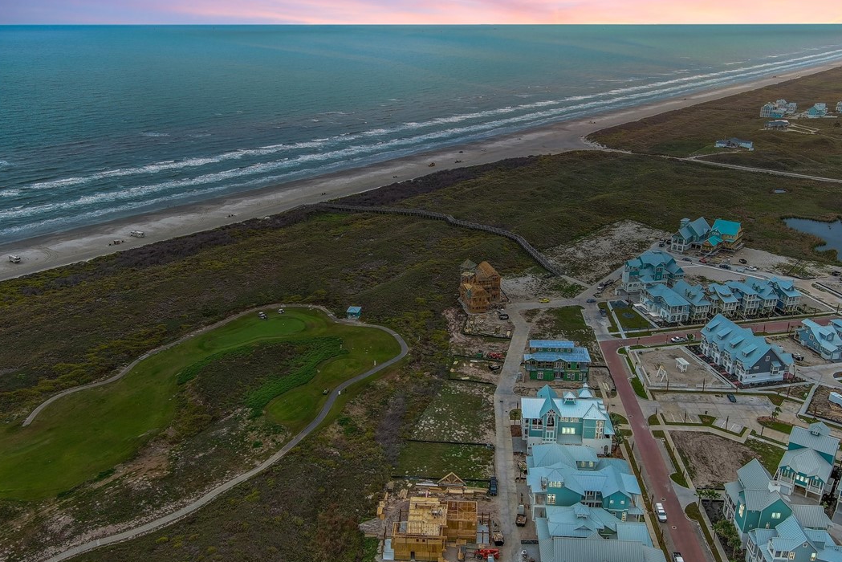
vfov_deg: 43.6
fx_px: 702
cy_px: 284
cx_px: 429
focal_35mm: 30
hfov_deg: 61.9
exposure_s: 1/750
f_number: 2.8
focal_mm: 10.57
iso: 100
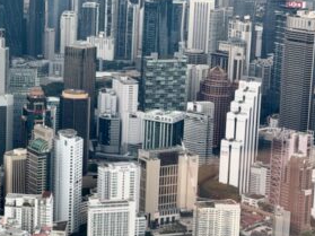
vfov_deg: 13.4
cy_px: 86
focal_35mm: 110
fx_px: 1001
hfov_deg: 17.5
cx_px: 1
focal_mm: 6.76
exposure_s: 1/171
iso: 50
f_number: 1.78
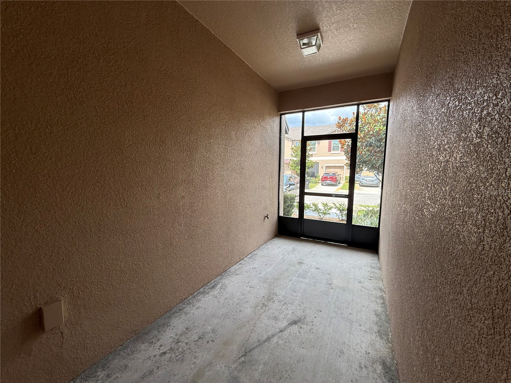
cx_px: 256
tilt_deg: -5.1
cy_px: 192
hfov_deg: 102.1
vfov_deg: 85.7
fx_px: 207
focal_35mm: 14
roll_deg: -0.5
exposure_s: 1/181
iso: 64
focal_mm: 2.22
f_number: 2.2
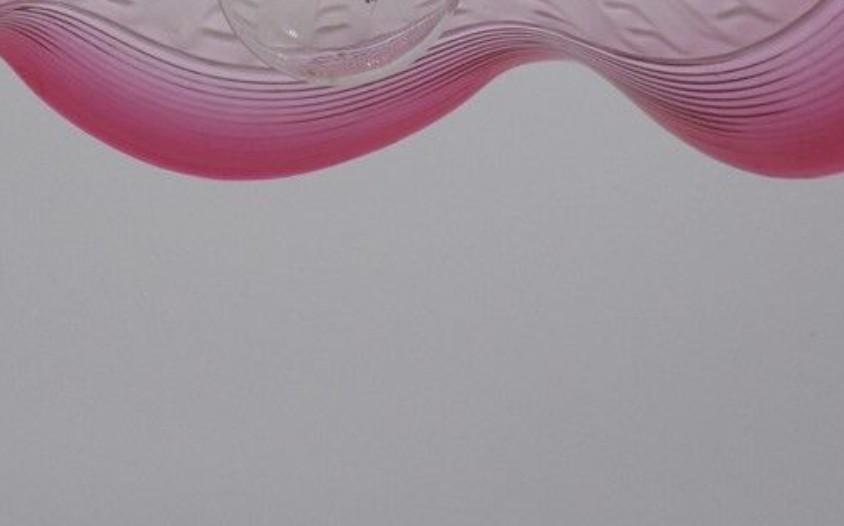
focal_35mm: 162
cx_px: 359
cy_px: 18
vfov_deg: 8.1
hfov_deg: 12.9
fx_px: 3724
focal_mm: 14.9
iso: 100
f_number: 6.7
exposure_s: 1/200
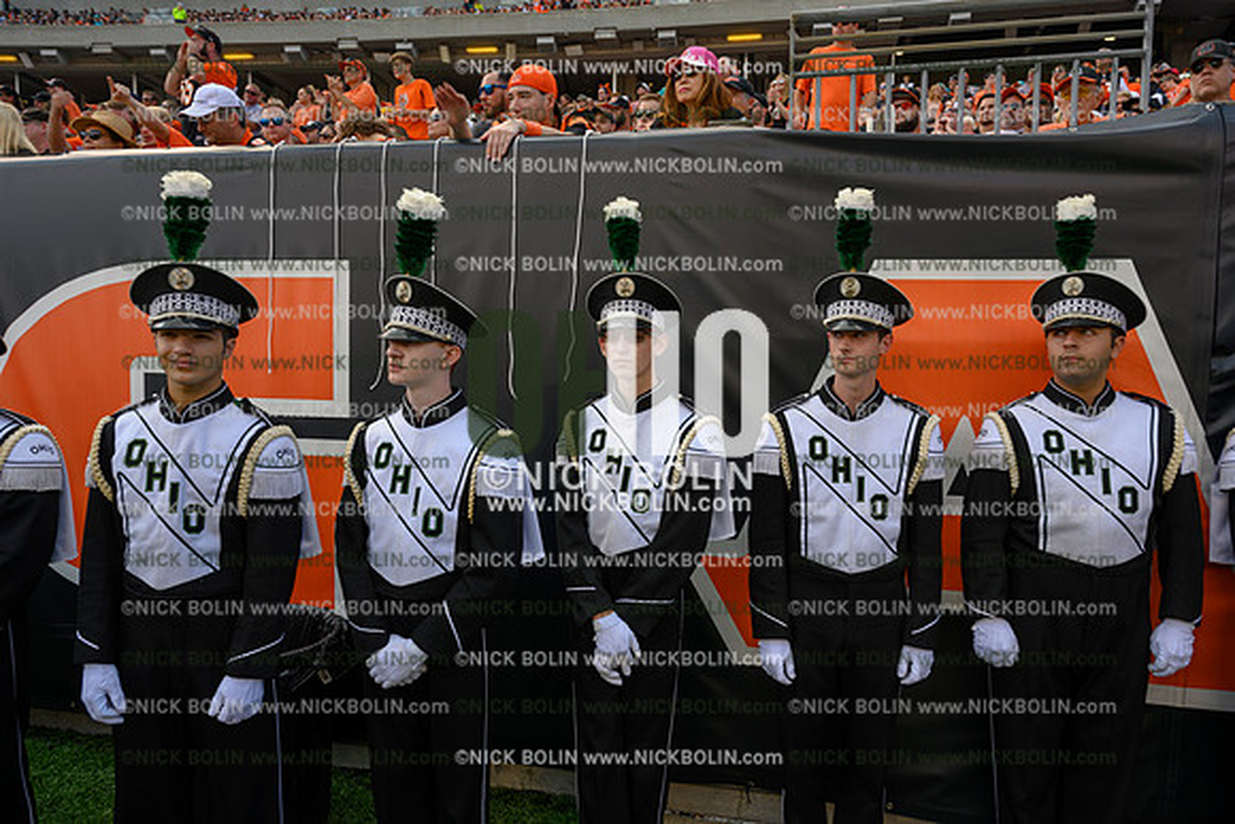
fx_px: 823
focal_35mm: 24
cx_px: 618
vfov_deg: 53.2
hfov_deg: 73.7
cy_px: 412
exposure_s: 1/60
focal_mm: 24
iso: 80
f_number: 7.1
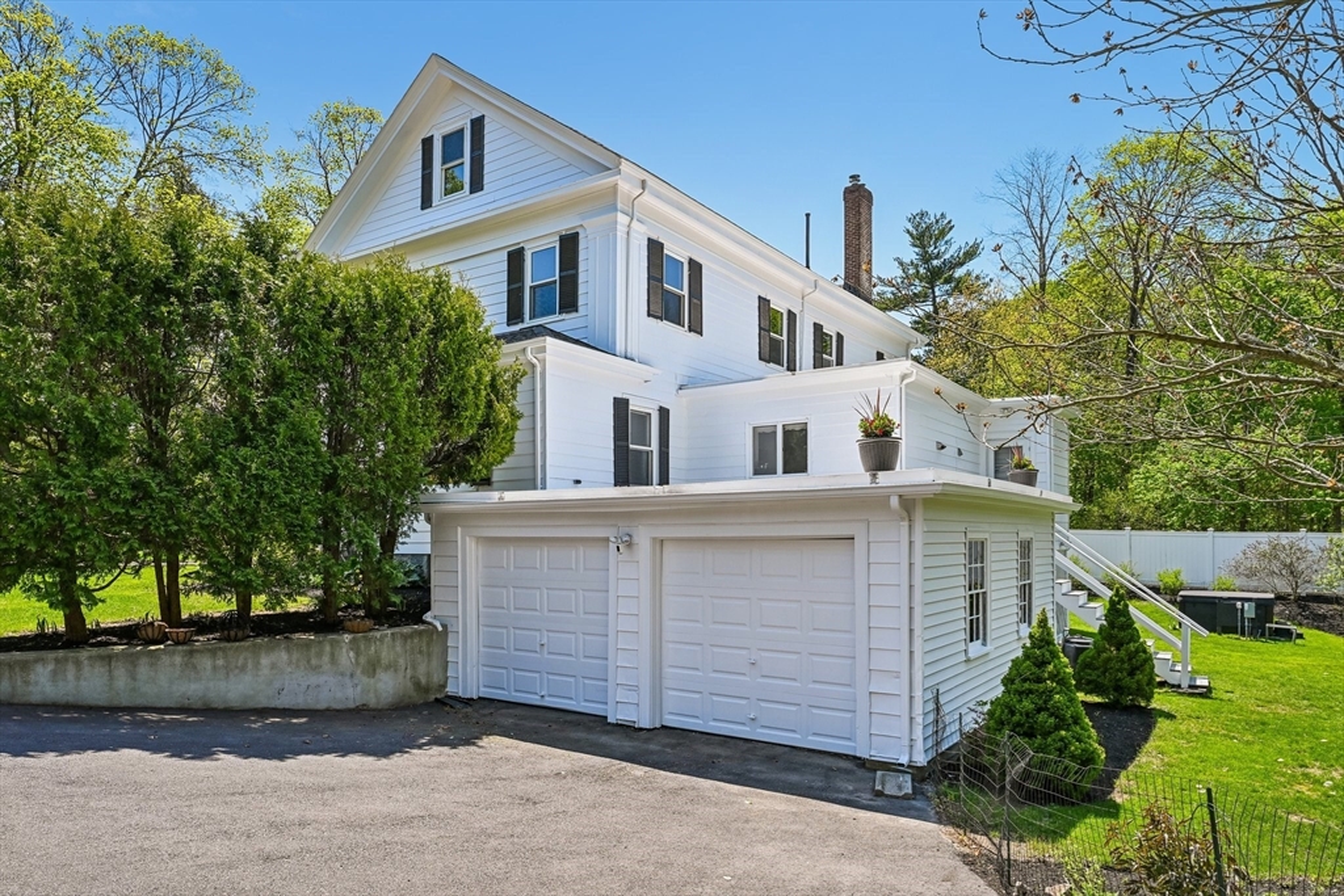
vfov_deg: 59.5
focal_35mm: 21
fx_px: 784
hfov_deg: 81.2
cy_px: 448
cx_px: 672
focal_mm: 21
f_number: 8
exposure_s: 1/500
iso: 400
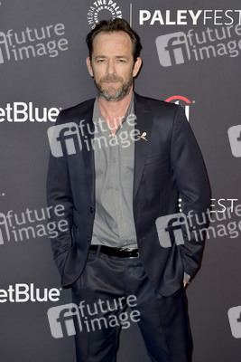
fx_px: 702
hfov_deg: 19.5
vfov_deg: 28.8
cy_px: 181
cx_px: 120
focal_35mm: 70
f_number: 6.3
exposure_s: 1/250
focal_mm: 70
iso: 250
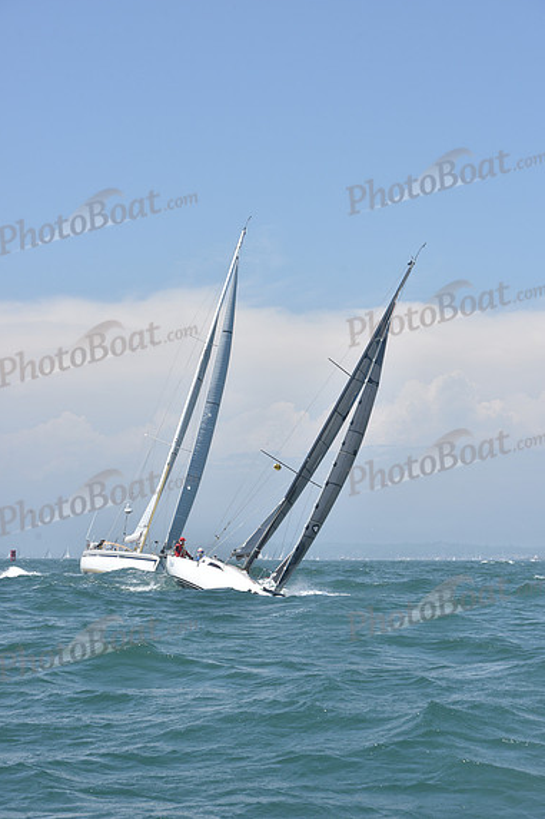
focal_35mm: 71
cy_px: 405
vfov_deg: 28.5
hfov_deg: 19.2
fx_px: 1613
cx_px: 272
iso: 320
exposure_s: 1/1000
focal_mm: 70
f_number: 9
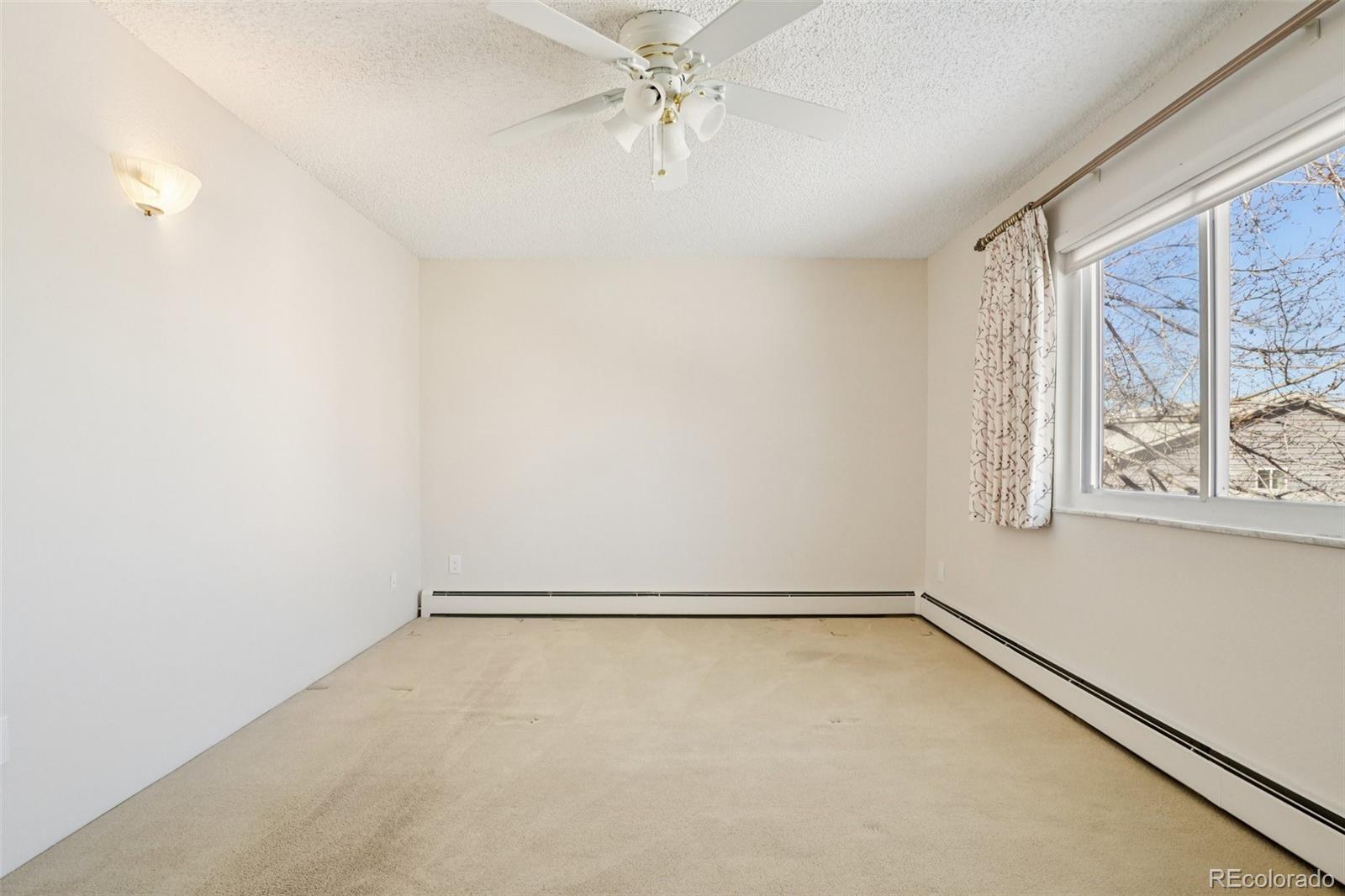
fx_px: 616
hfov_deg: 95.0
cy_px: 448
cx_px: 672
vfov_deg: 72.0
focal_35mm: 16
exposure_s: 1/30
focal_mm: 11
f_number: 8
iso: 250
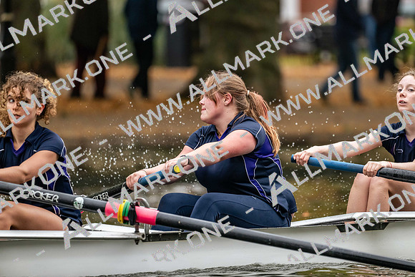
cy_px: 138
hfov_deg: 5.2
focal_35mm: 400
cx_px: 208
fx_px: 4612
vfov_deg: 3.4
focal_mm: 400
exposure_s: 1/2500
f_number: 4.5
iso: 2800
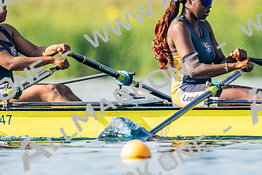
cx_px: 181
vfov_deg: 0.9
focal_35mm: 1573
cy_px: 50
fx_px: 11442
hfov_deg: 1.3
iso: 220
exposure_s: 1/2500
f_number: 4
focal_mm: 600
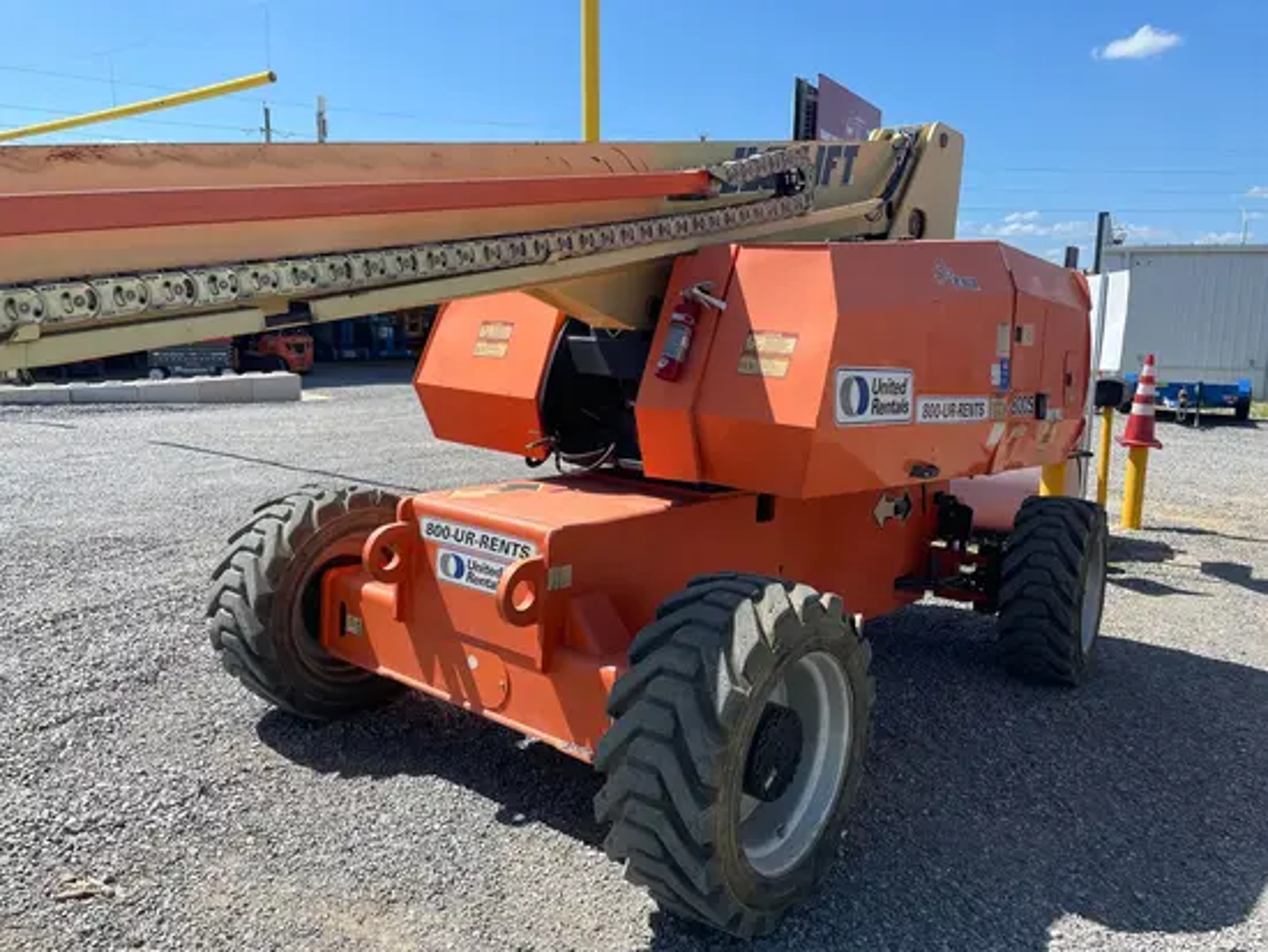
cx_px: 634
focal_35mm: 26
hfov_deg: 67.3
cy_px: 476
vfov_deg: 53.1
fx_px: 953
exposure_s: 1/2564
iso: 32
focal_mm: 4.2
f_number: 1.6
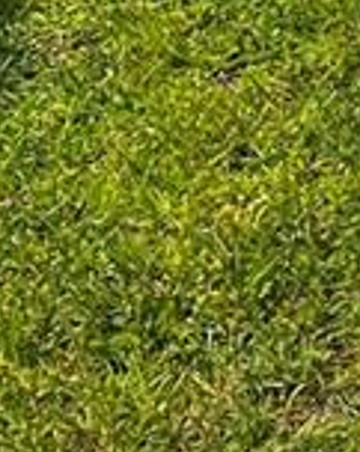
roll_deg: +0.3
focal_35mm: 201
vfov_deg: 8.1
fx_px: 2685
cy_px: -960
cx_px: 1065
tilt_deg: -5.2
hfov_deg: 6.9
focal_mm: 5.7
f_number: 1.5
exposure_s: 1/2008
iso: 50
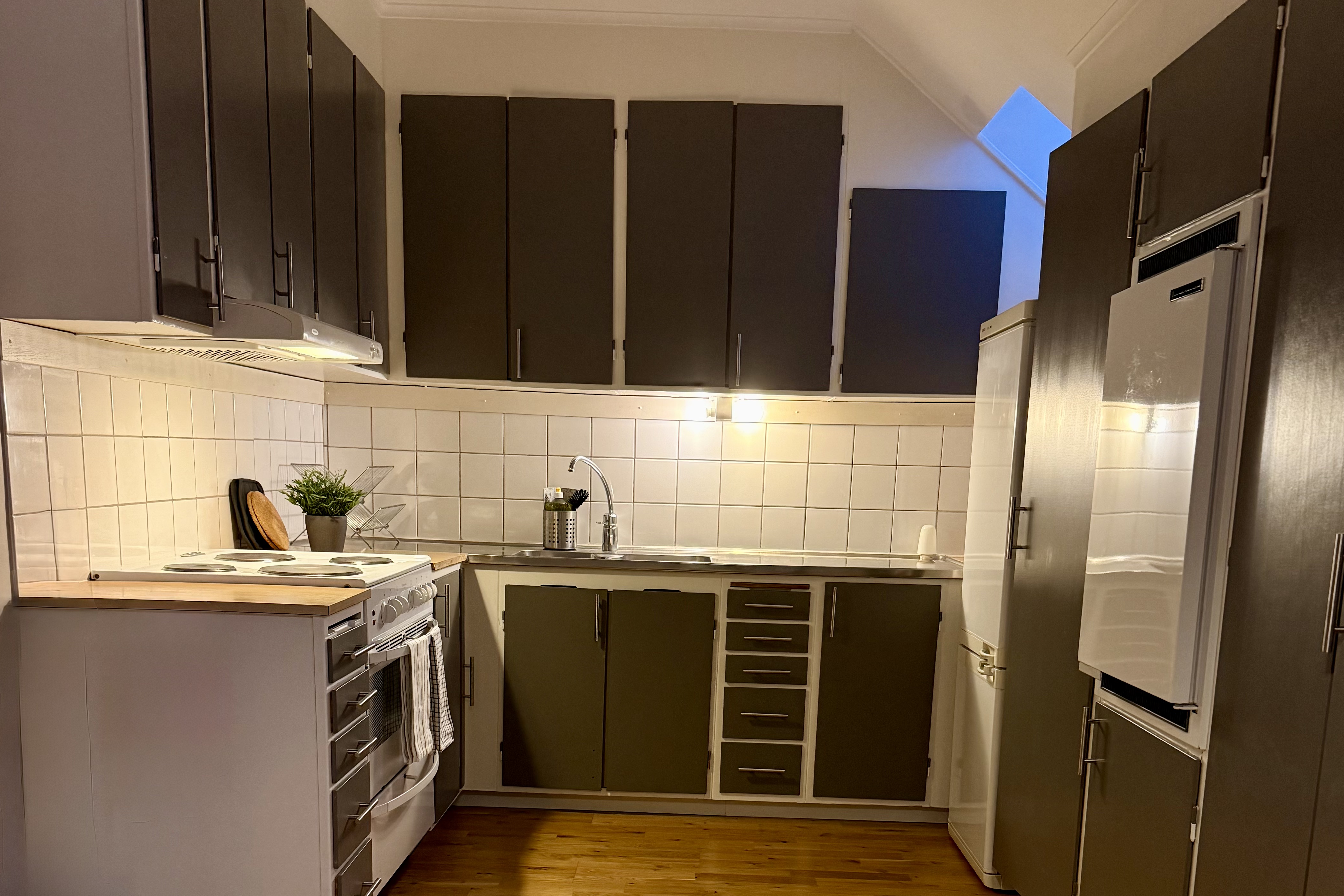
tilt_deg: -11.8
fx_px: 1269
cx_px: 673
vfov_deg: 37.7
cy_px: 696
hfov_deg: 55.8
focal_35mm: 34
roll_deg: -1.3
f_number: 1.78
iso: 320
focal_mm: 6.76
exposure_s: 1/50
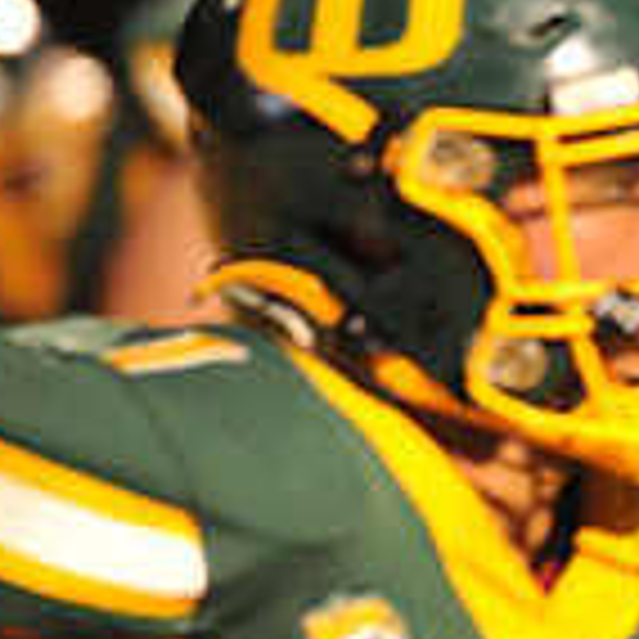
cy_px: 135
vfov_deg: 1.1
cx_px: 1202
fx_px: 32664
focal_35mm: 1564
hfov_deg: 1.1
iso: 6400
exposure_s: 1/160
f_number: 6.3
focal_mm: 450
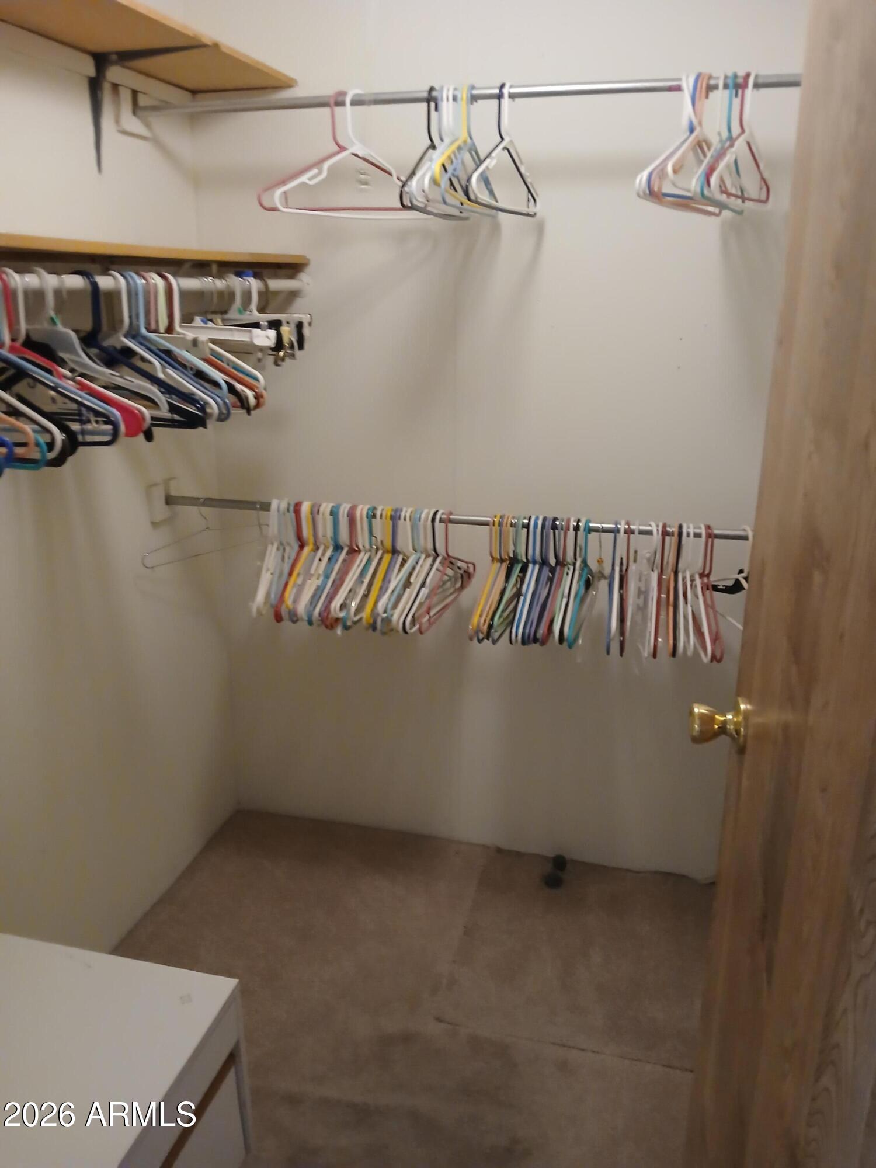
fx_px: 877
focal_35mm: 26
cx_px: 438
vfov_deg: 67.3
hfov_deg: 53.1
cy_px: 584
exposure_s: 1/20
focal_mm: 3.98
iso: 400
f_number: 1.8
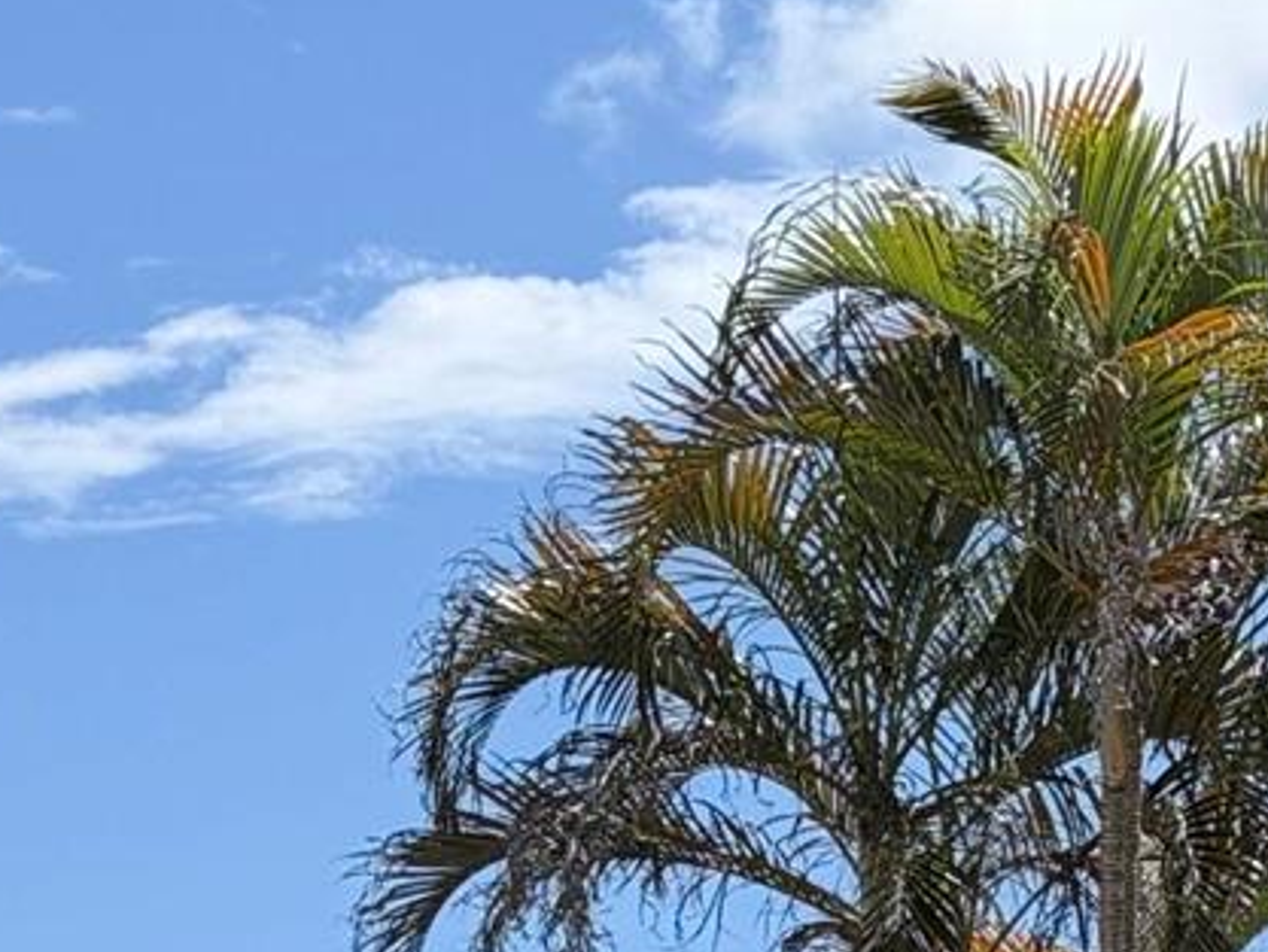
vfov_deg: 7.8
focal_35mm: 184
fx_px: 6742
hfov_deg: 10.4
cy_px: 1785
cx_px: 1900
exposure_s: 1/3704
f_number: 1.78
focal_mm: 6.76
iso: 64
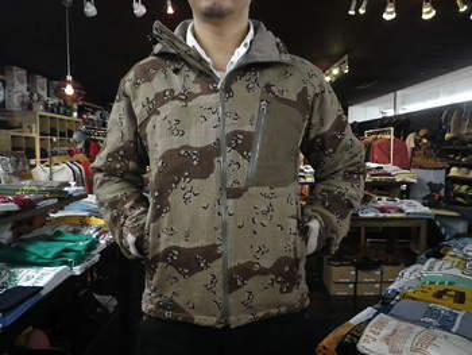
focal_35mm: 28
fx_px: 382
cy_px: 178
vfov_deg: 49.8
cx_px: 236
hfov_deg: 63.4
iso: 500
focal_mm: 5
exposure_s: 1/50
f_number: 3.5
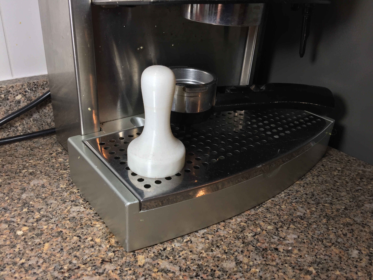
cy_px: 140
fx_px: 312
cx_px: 186
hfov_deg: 61.7
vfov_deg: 48.2
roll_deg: -4.2
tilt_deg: -27.2
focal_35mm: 29
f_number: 2.2
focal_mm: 4.15
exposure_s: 1/50
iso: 32
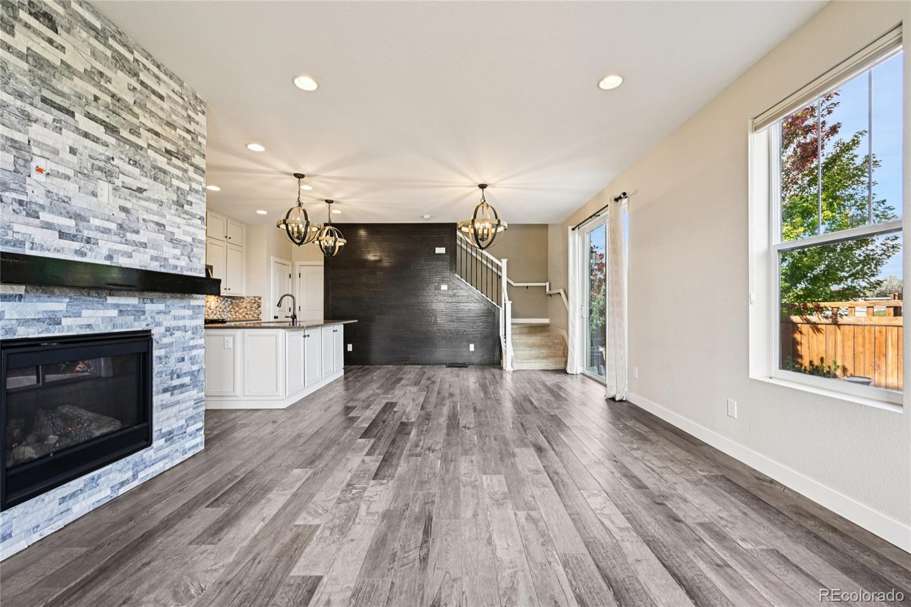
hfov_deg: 104.3
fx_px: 354
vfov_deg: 81.2
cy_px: 304
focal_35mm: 14
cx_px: 456
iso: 180
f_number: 8
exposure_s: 1/15
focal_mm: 14
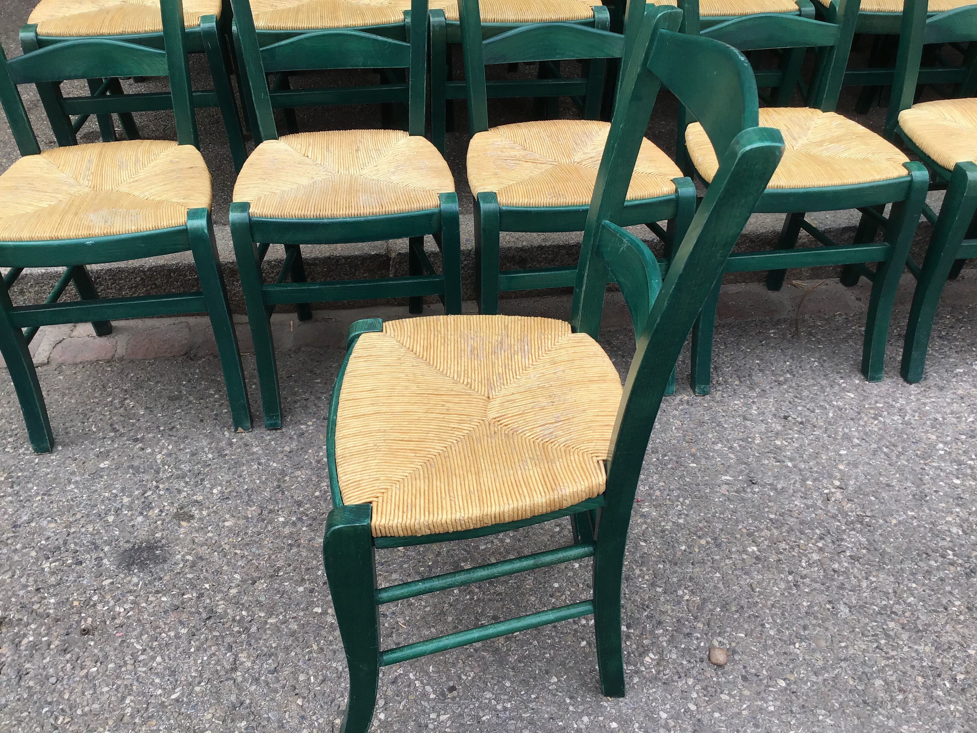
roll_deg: +1.4
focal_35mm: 31
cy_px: 366
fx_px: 875
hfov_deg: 58.4
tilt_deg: -39.3
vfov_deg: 45.4
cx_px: 488
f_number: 2.4
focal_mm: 3.3
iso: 25
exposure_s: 1/313
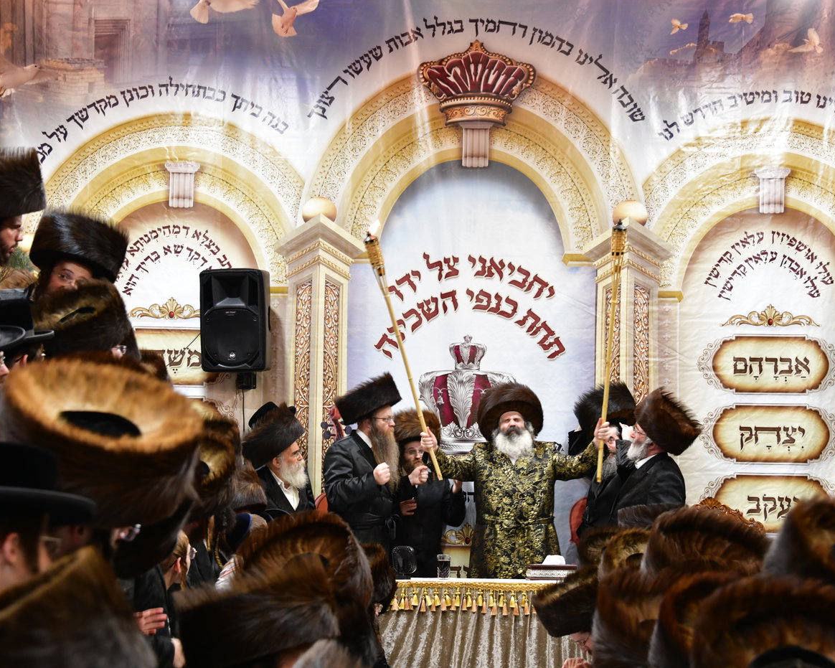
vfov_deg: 21.9
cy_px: 334
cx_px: 439
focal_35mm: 70
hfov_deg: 27.1
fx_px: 1730
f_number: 5.6
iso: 1600
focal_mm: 62
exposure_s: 1/100
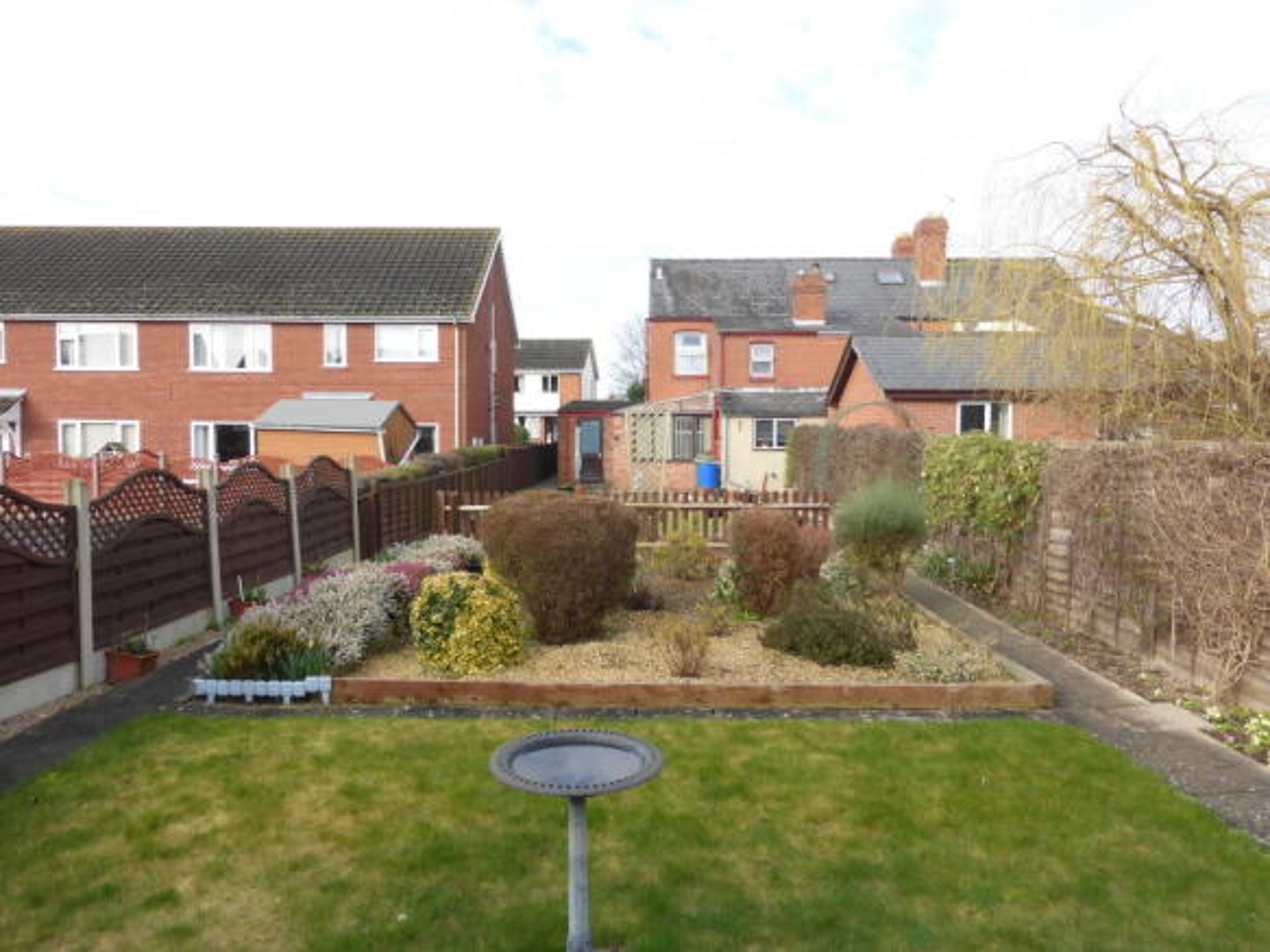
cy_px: 476
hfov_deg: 71.6
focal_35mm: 24
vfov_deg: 56.8
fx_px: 880
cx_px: 635
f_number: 3.3
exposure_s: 1/250
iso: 100
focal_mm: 4.3
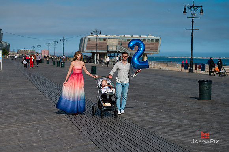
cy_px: 87
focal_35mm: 80
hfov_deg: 25.3
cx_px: 98
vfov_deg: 17.0
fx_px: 511
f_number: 4
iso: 200
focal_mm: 70
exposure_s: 1/6400
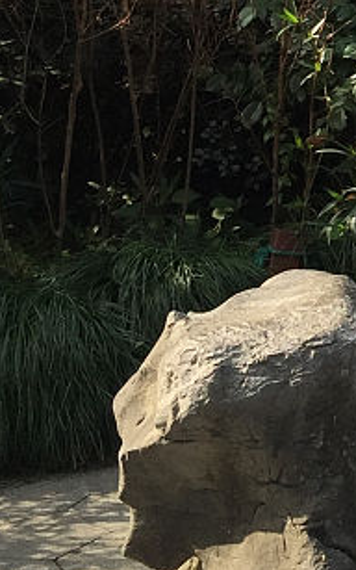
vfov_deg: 16.8
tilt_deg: -2.4
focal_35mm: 120
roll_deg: +0.2
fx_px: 1862
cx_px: 831
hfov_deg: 9.7
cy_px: -74
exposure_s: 1/791
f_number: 2.2
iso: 32
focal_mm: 4.15
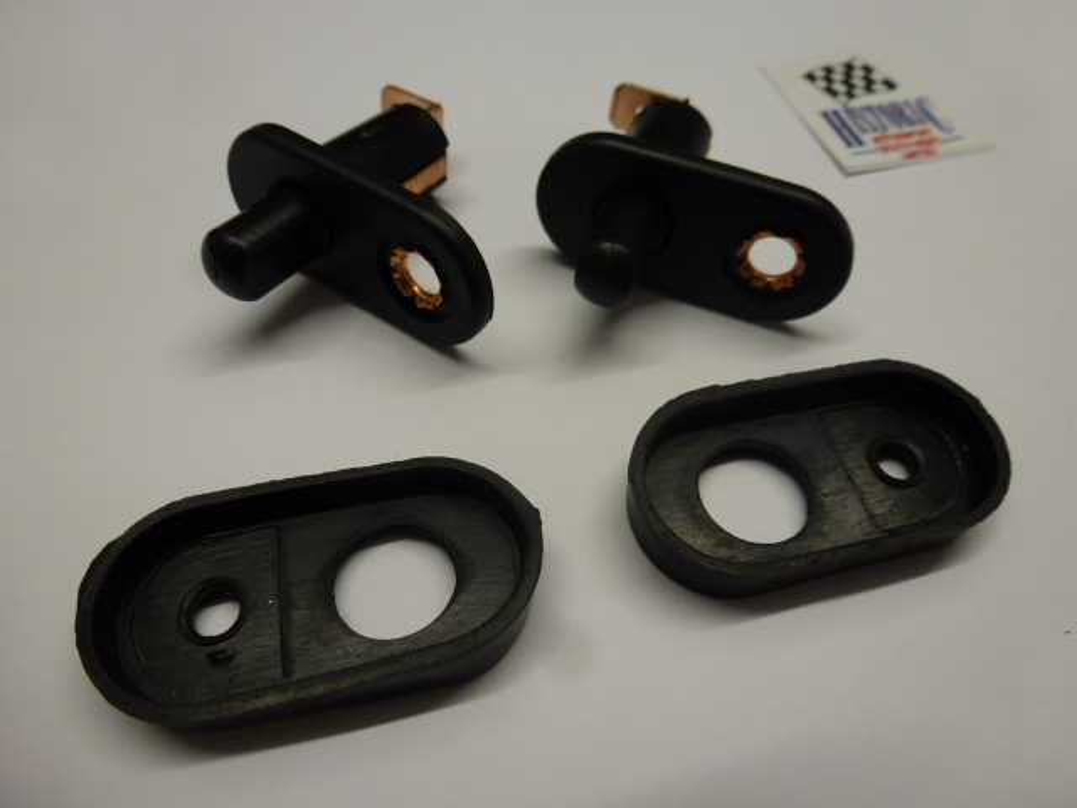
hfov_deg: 71.6
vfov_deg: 56.8
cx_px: 538
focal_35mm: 24
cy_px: 404
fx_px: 747
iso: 100
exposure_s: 1/60
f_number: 3.3
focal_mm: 4.3
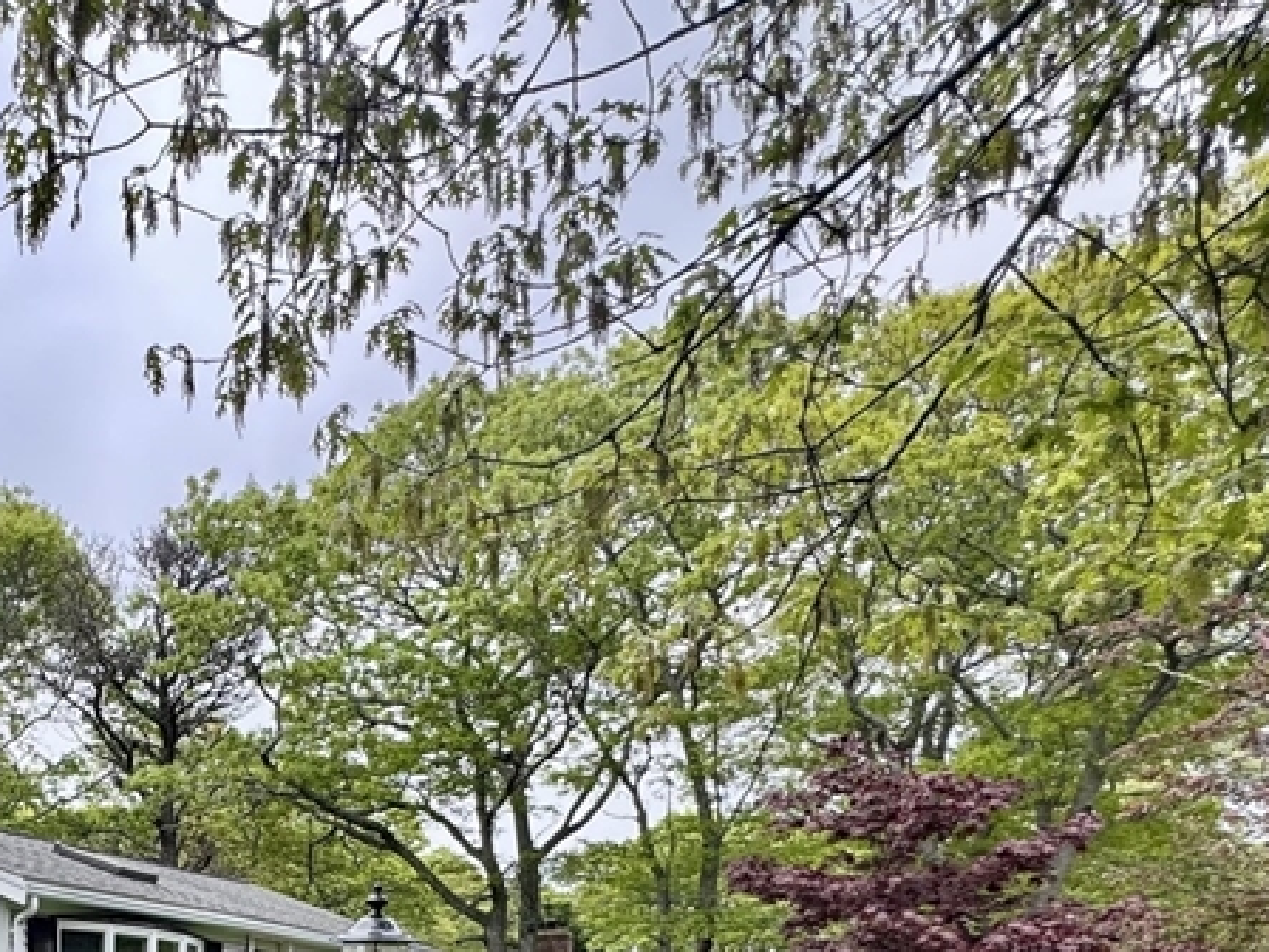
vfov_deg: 36.7
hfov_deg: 46.4
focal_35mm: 32
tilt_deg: -1.6
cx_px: -31
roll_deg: -0.3
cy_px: 1065
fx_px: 1173
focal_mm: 2.22
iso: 40
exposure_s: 1/215
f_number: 2.2
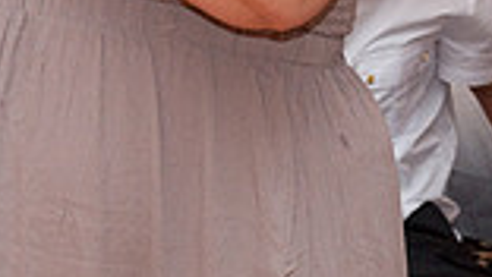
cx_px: 486
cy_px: -157
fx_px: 3159
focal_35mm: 242
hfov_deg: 8.9
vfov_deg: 5.0
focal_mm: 62
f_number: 5.6
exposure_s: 1/125
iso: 3200
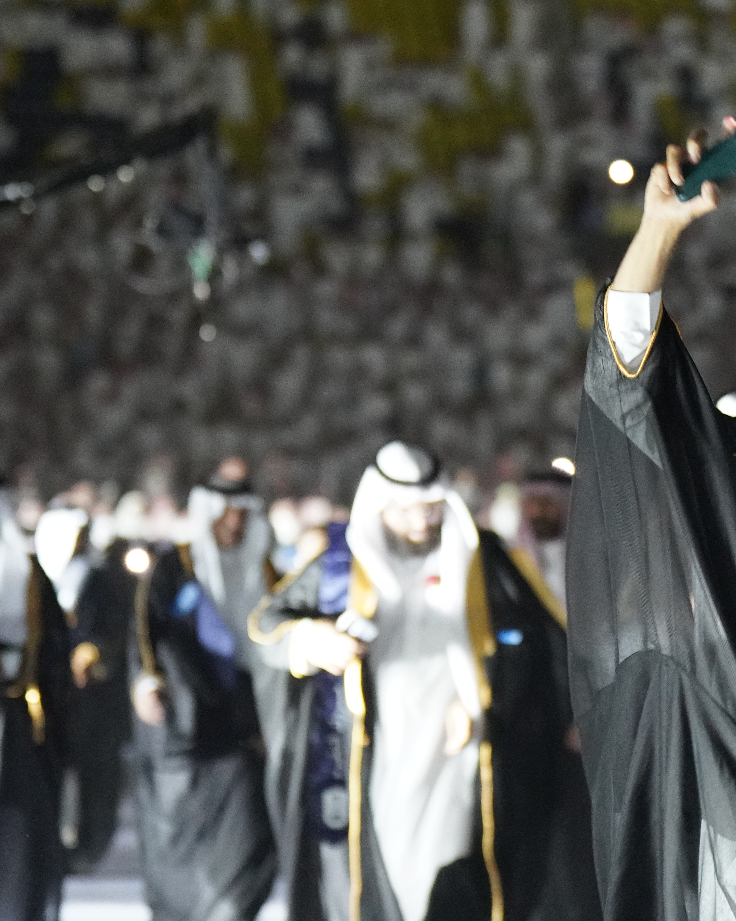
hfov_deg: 6.6
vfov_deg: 8.3
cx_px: 789
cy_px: 598
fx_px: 6345
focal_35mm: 233
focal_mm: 91
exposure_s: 1/125
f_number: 2.8
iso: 4000
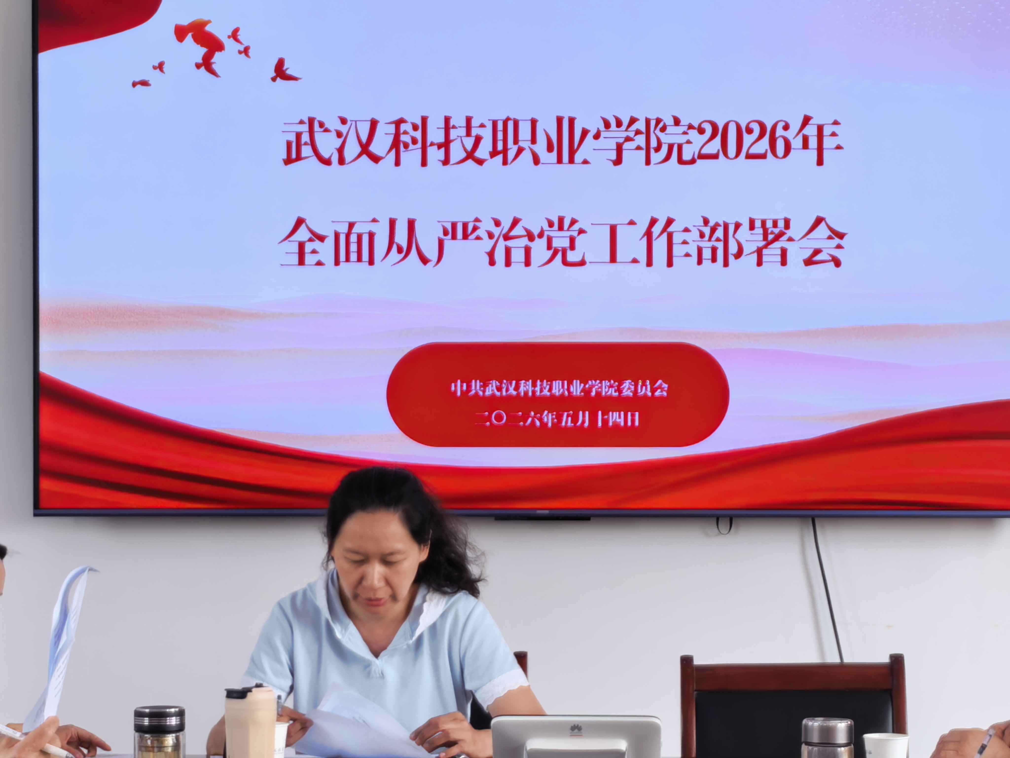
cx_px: 505
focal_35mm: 116
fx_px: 3385
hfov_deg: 17.0
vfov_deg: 12.8
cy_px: 379
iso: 50
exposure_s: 1/176
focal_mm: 5.75
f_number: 1.4
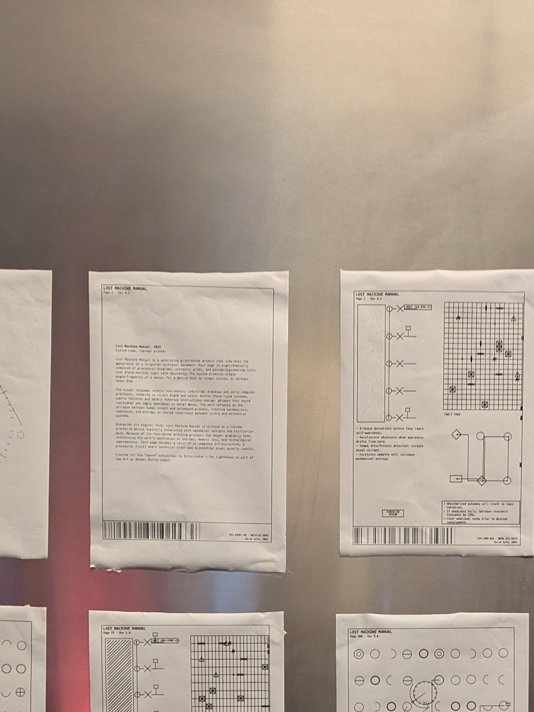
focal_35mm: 64
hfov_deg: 22.9
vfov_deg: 28.6
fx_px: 1315
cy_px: 686
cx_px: 300
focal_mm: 5.43
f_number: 1.89
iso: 226
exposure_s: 1/50
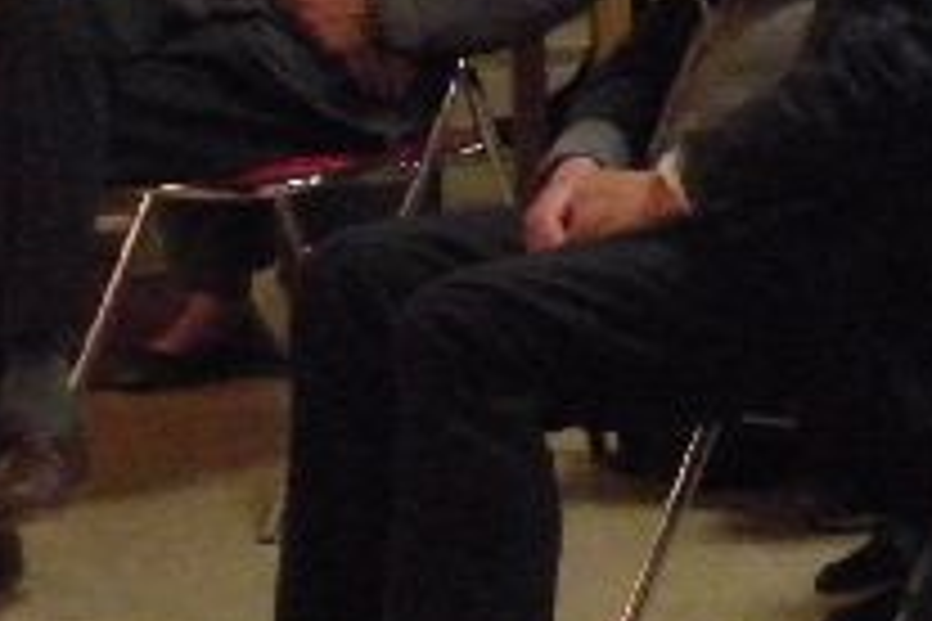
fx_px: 4375
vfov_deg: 8.1
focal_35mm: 169
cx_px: 1715
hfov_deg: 11.3
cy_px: 18
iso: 800
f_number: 3.2
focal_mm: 7.4
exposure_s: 1/60
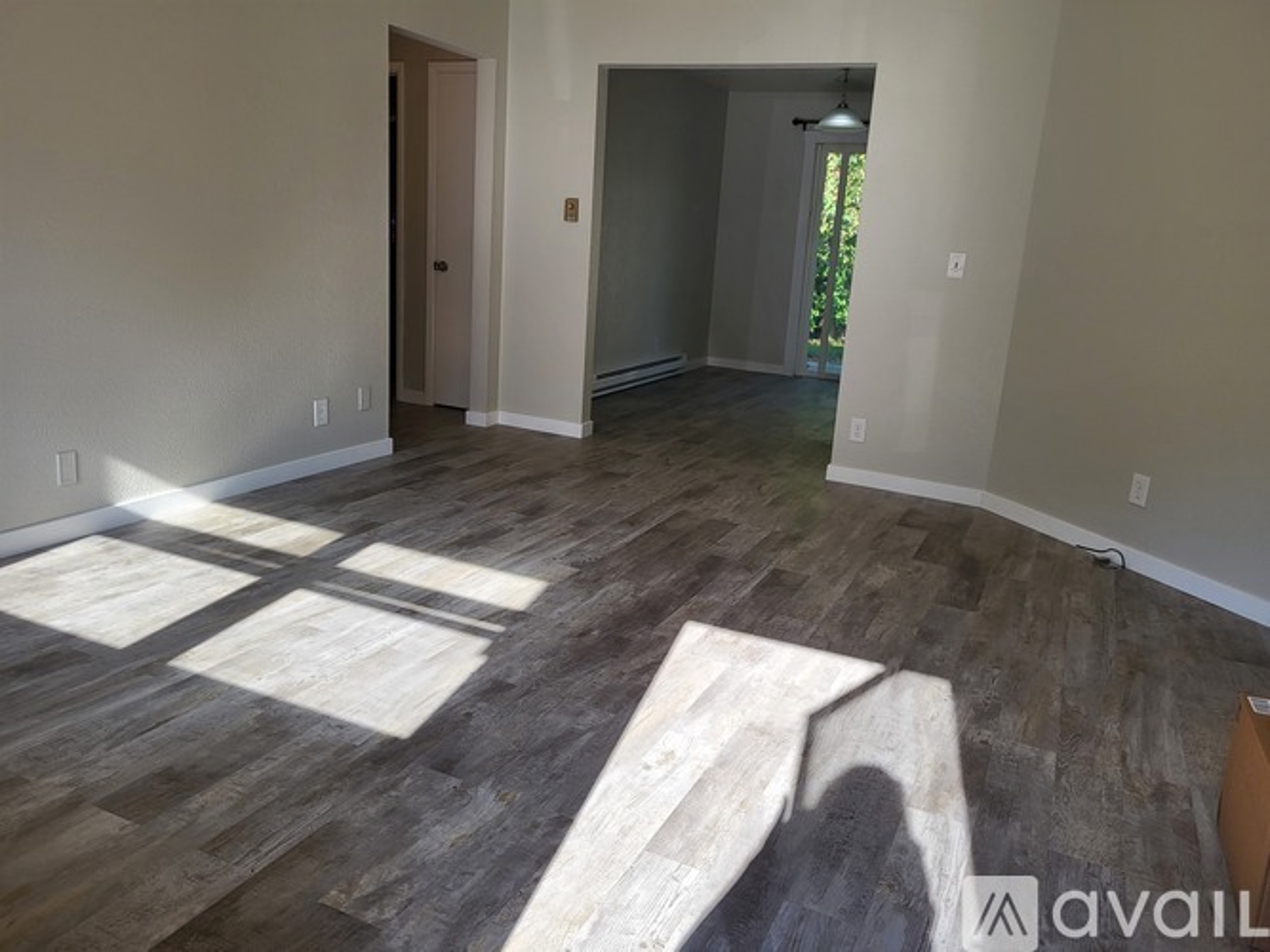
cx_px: 635
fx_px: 954
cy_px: 476
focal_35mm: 26
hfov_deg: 67.3
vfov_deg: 53.0
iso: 40
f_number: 1.8
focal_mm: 5.4
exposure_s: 1/308
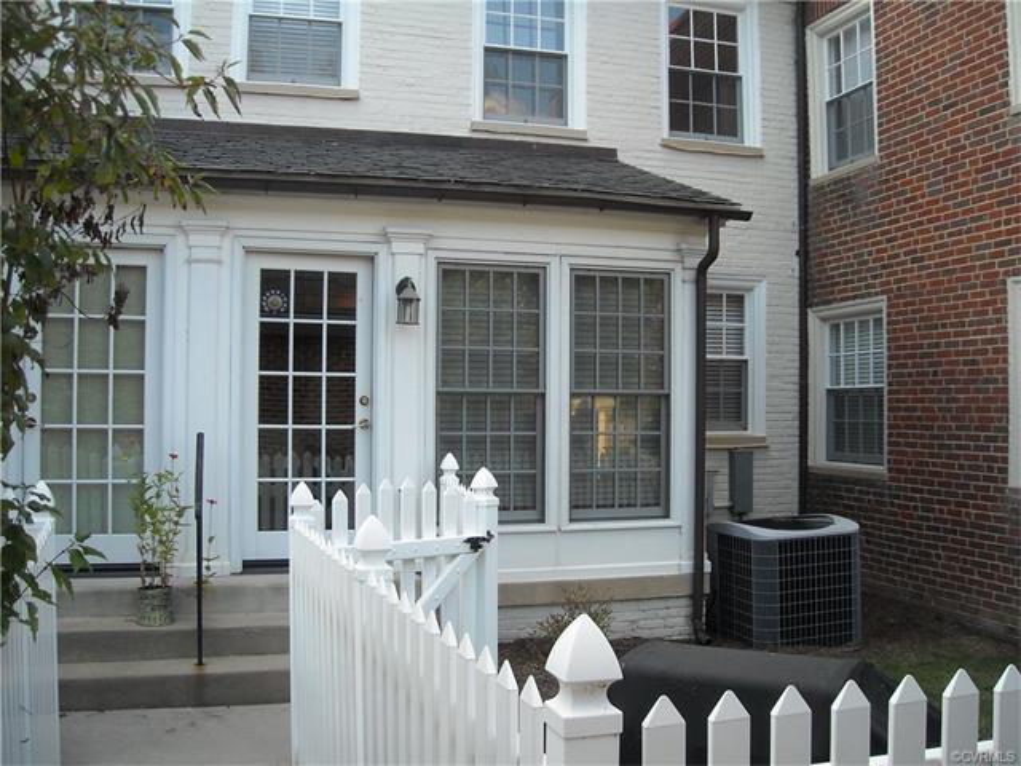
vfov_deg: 40.7
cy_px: 383
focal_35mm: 35
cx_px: 510
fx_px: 1032
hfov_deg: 52.6
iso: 113
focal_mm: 5.7
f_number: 2.8
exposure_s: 1/250
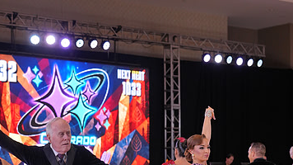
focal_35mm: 111
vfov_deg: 10.7
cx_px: 149
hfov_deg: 19.3
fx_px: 862
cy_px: 206
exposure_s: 1/500
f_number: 4
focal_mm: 65
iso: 2000
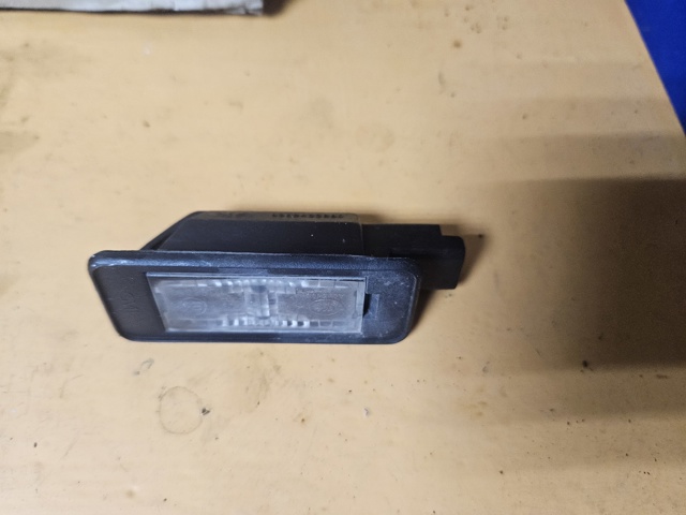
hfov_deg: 73.9
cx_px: 343
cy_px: 258
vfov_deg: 58.9
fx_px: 456
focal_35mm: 23
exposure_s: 1/142
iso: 640
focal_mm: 5.4
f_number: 1.8
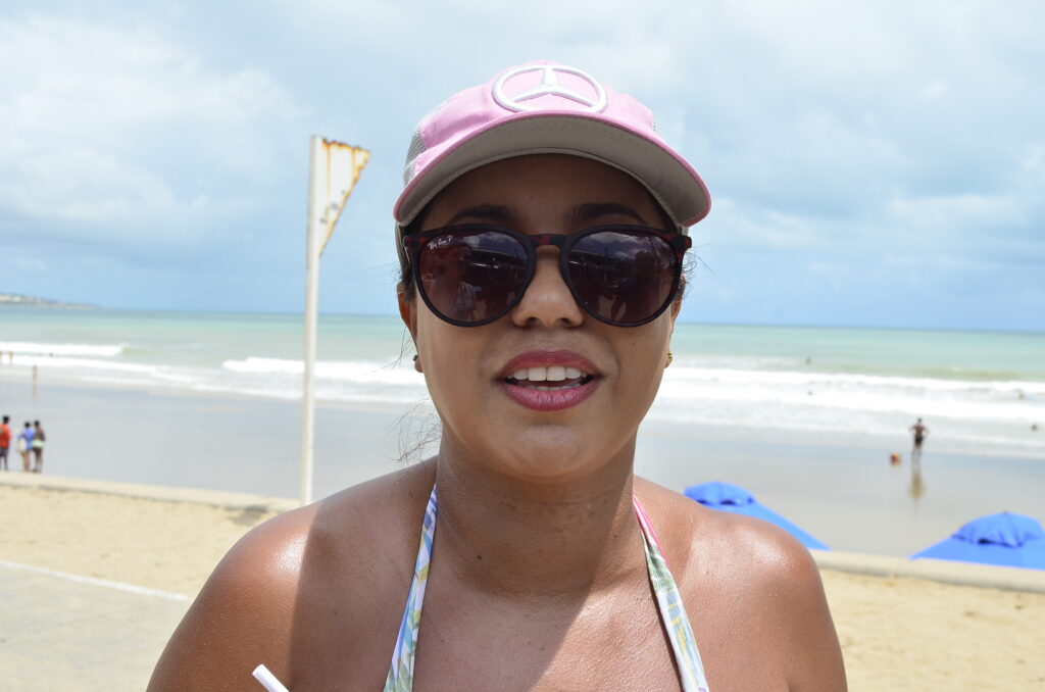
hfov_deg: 41.2
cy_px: 346
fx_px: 1390
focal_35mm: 48
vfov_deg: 27.9
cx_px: 522
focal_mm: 32
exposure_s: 1/500
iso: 400
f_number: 11
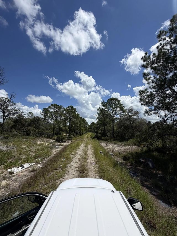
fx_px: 95
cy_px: 118
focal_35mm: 14
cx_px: 88
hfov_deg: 85.7
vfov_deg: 102.1
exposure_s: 1/1961
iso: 20
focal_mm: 2.22
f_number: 2.2
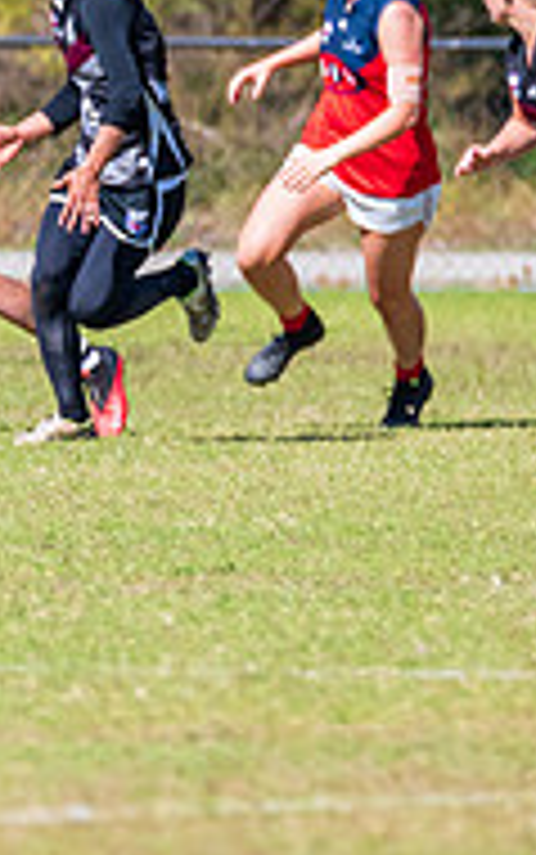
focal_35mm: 1545
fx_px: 36056
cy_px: 212
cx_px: -71
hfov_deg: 0.9
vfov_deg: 1.4
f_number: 7.1
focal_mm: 460
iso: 800
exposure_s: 1/2000
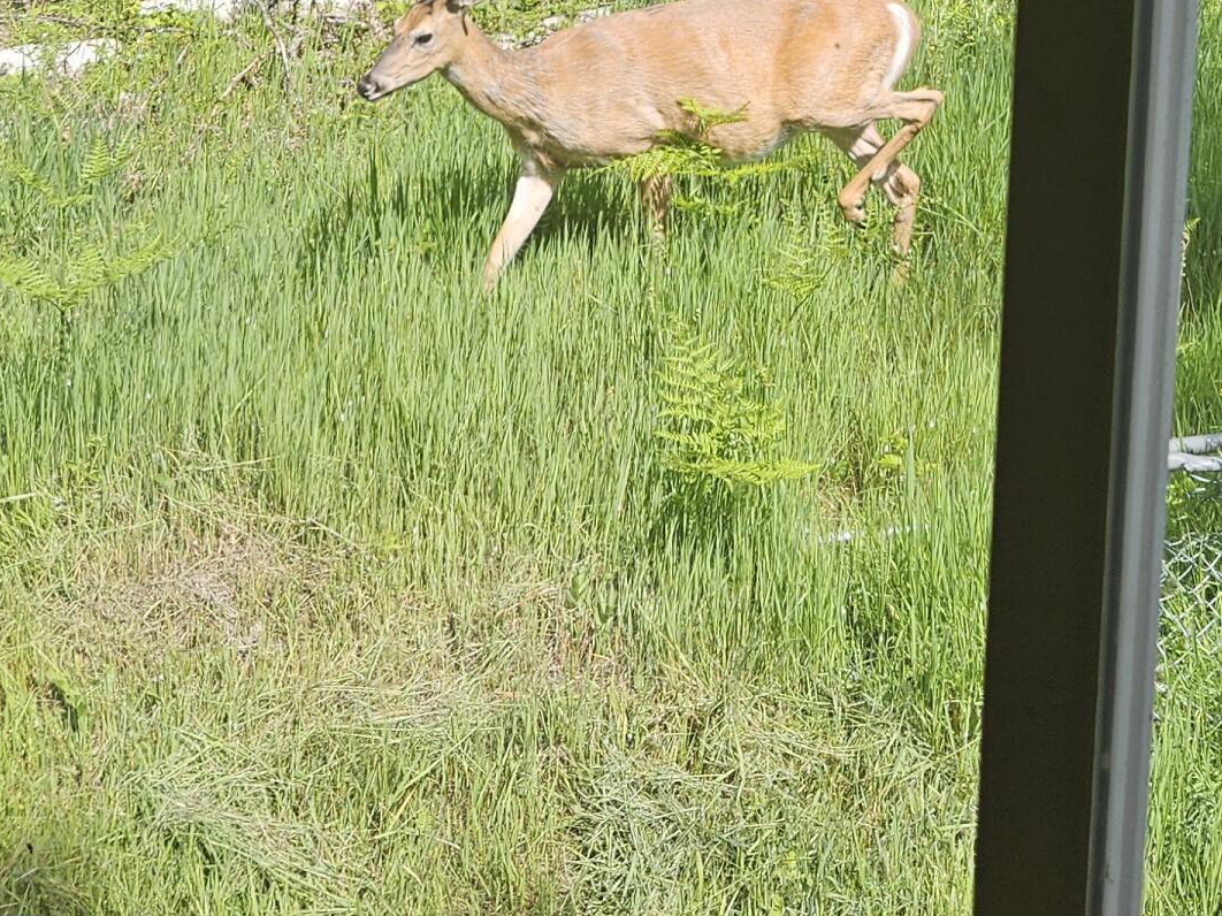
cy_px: -216
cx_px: 803
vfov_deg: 20.9
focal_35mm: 65
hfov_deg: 29.6
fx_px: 2294
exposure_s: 1/634
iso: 25
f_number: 1.8
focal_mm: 5.4
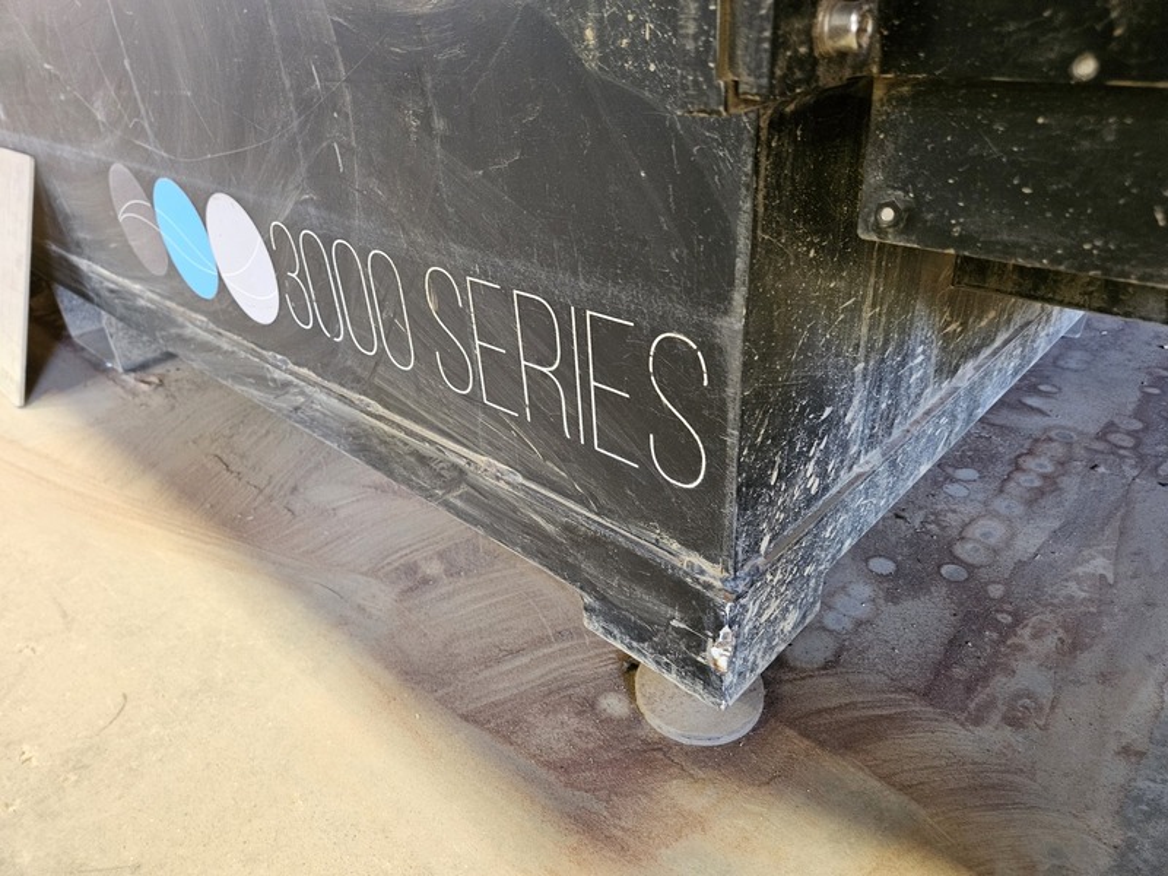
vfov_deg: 58.9
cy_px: 438
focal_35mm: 23
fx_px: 776
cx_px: 584
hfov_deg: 73.9
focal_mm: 5.4
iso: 640
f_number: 1.8
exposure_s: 1/30
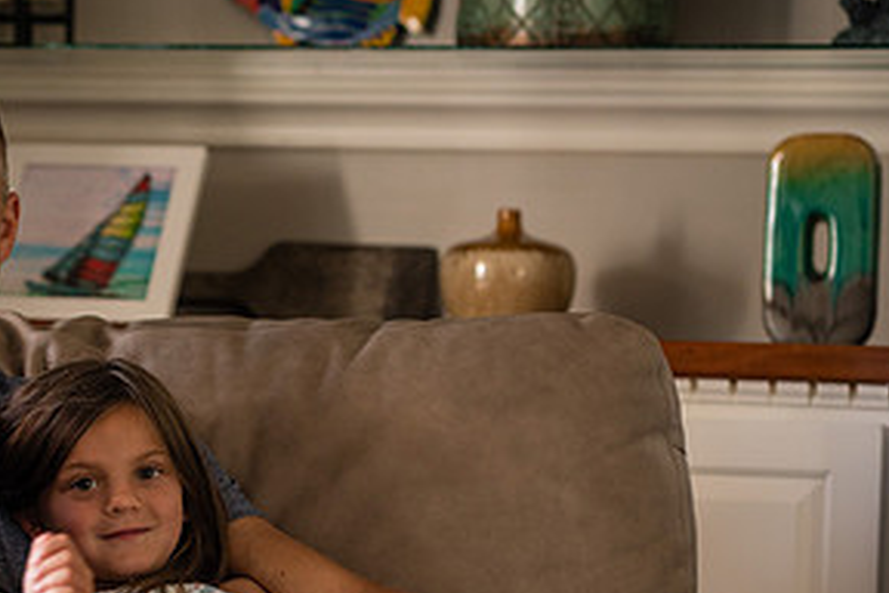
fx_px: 4222
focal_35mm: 171
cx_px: 201
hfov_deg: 12.0
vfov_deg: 8.0
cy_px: 474
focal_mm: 85
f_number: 2.8
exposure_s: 1/160
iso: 800
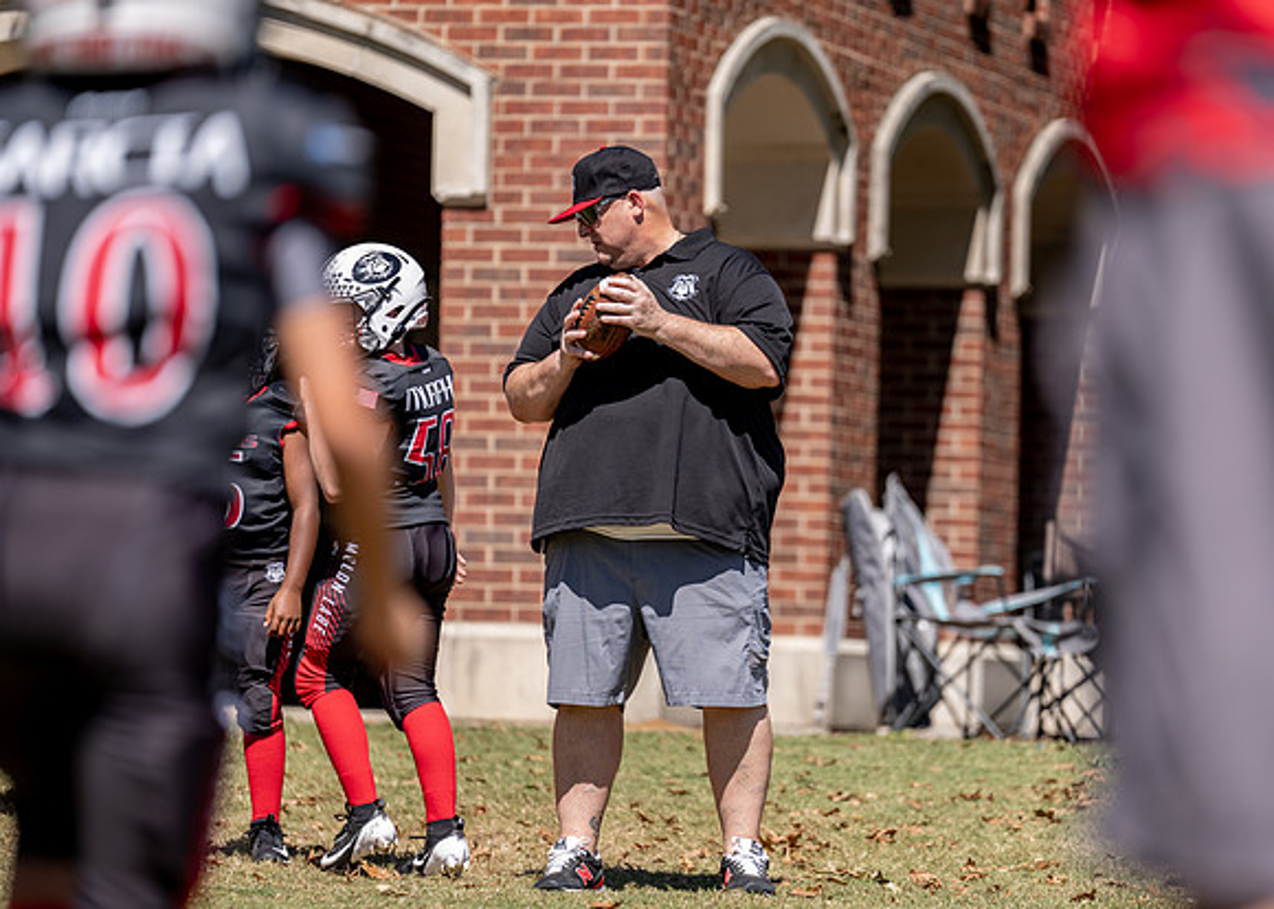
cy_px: 421
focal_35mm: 229
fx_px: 8295
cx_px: 732
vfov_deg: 6.3
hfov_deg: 8.8
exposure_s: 1/1600
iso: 100
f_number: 2.8
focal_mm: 200
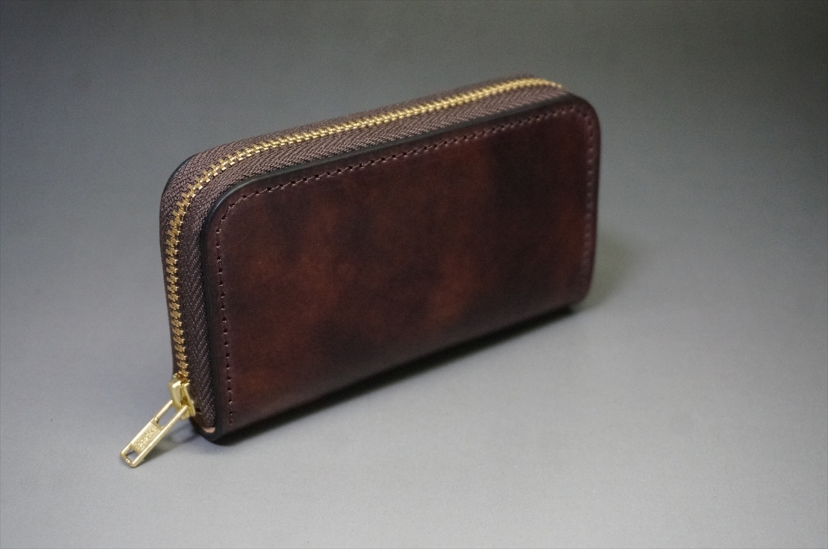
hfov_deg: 35.1
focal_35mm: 57
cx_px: 414
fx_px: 1309
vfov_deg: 23.7
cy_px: 274
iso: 3200
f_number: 5.6
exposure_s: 1/100
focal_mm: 38
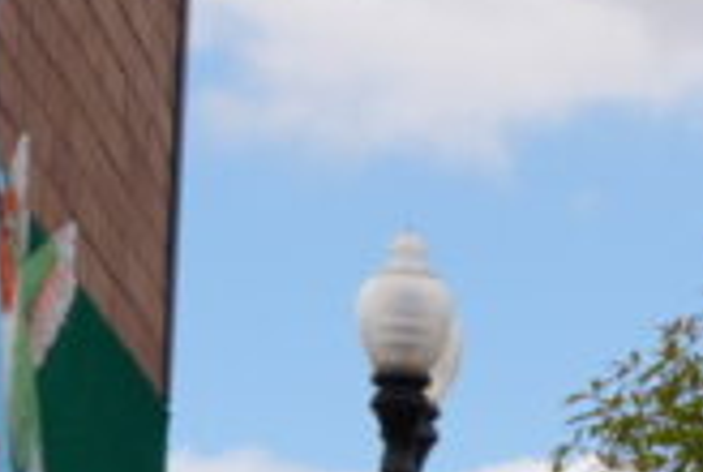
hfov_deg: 7.5
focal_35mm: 263
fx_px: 5145
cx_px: 1492
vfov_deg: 5.2
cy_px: 626
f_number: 10
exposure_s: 1/200
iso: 100
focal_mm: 24
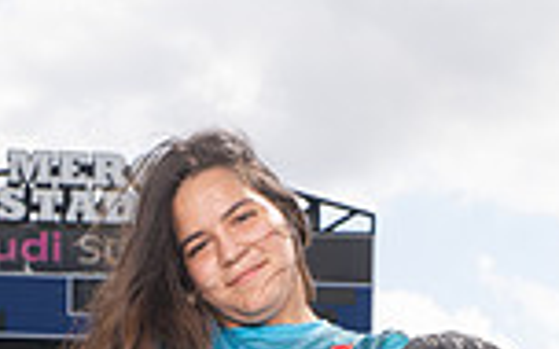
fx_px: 2209
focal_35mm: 145
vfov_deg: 8.4
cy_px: 808
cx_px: 224
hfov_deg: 14.4
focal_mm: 48
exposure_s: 1/320
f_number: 7.1
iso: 125
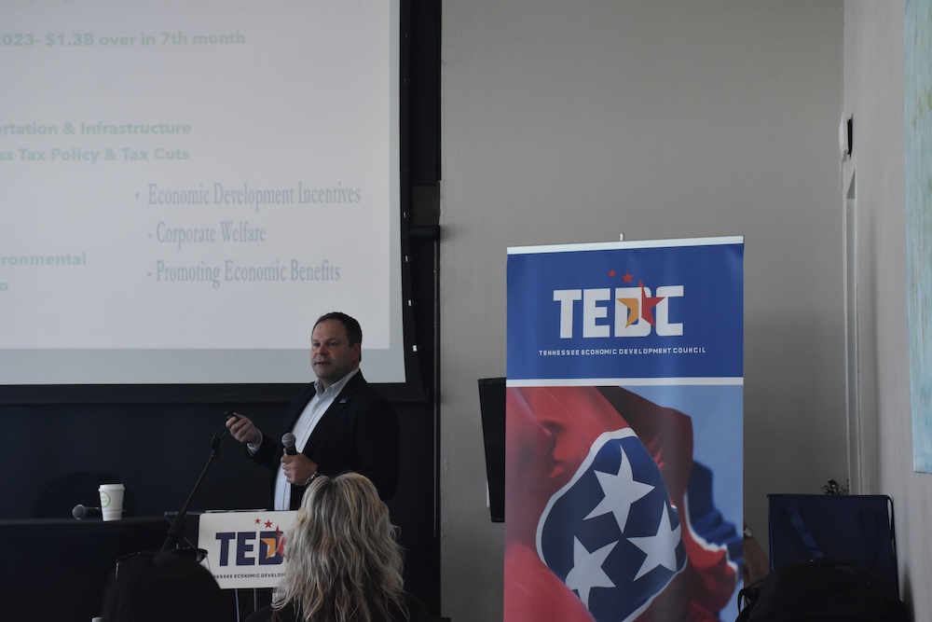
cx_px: 466
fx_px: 1864
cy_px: 311
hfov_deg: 28.1
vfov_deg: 18.9
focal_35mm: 72
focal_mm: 48
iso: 1600
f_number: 7.1
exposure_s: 1/200
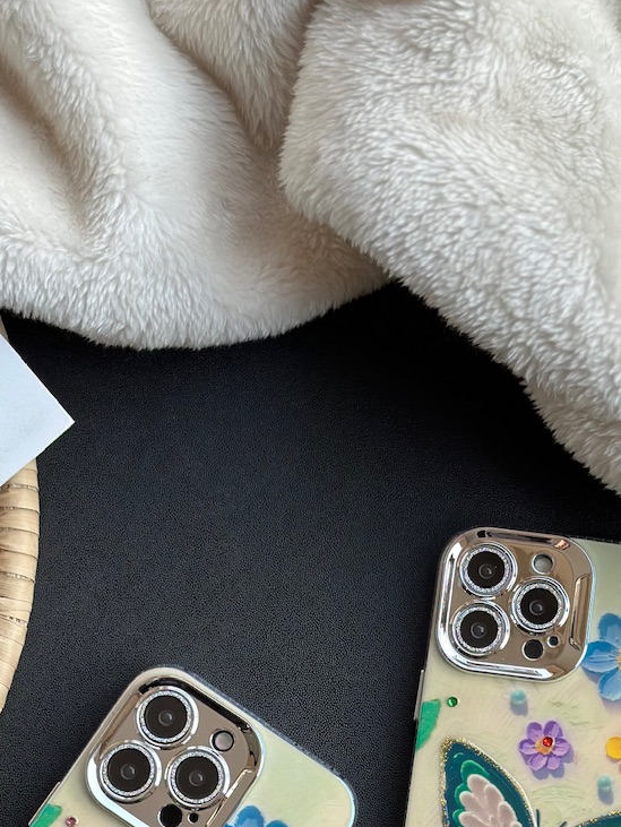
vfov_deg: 22.9
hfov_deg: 17.5
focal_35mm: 84
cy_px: 672
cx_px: 407
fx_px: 2007
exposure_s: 1/663
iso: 80
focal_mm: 6.86
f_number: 1.78
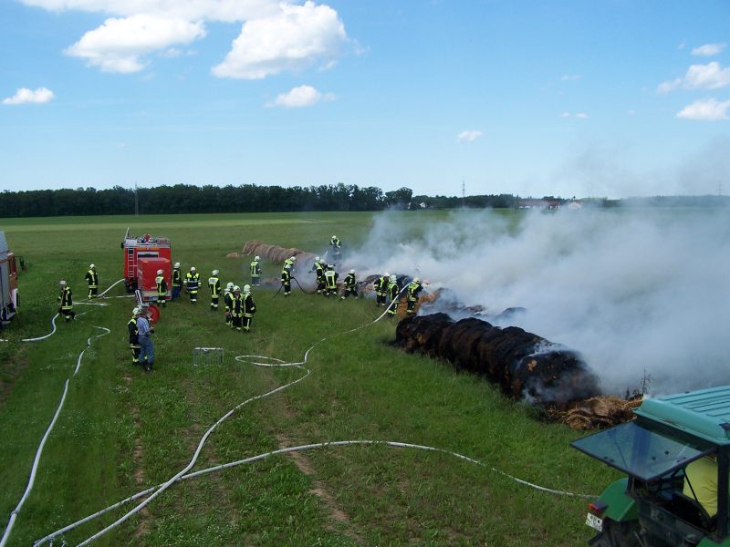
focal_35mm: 38
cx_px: 365
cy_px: 274
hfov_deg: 49.0
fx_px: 801
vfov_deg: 37.7
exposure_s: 1/640
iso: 80
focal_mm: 6.3
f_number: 4
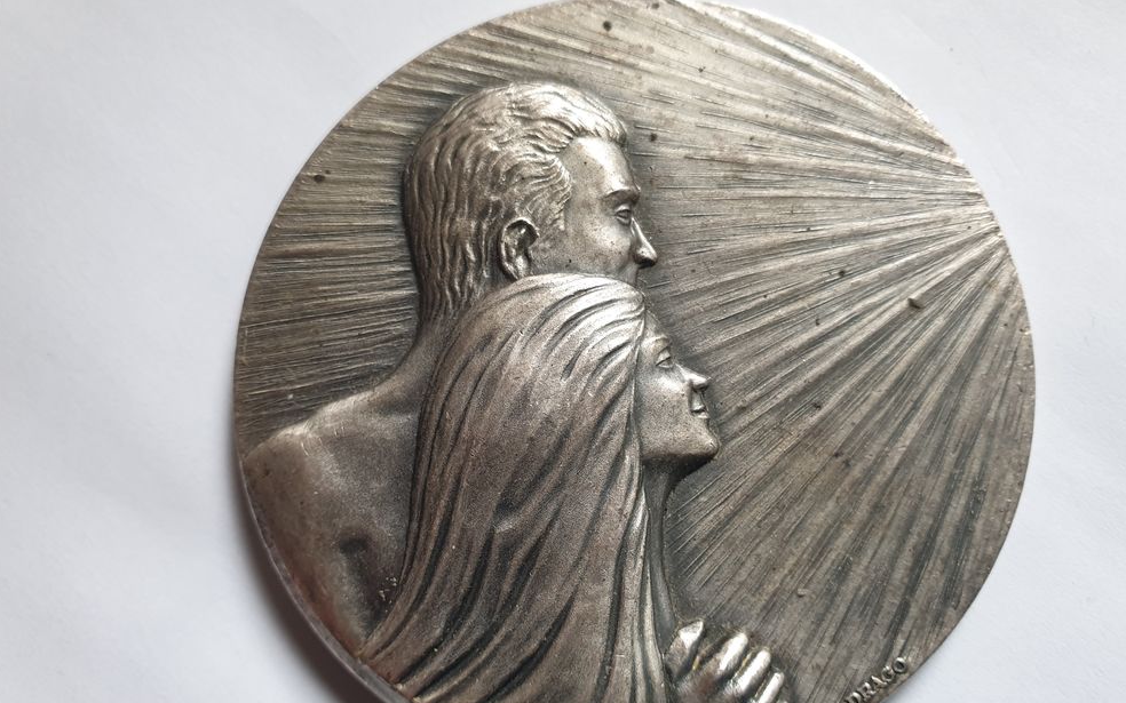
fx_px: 859
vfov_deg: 44.5
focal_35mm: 28
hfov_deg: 66.5
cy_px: 391
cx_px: 564
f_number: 2.4
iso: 250
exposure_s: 1/60
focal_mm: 4.3
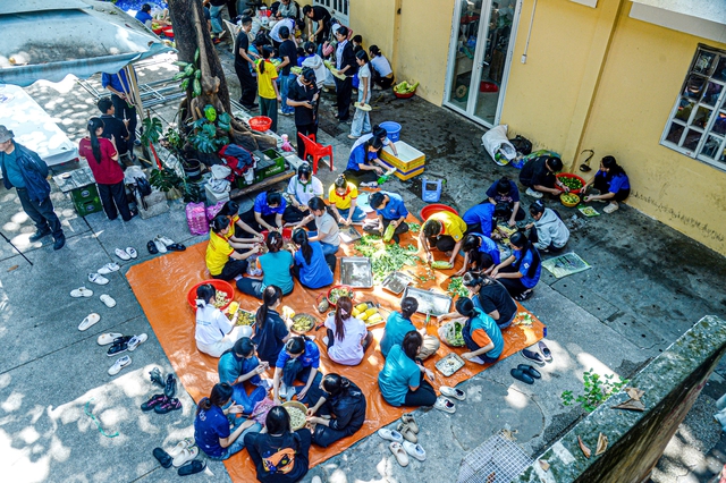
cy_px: 242
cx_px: 363
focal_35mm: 30
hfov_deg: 62.0
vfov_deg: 43.6
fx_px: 605
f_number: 5.6
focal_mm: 30
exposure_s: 1/125
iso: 800
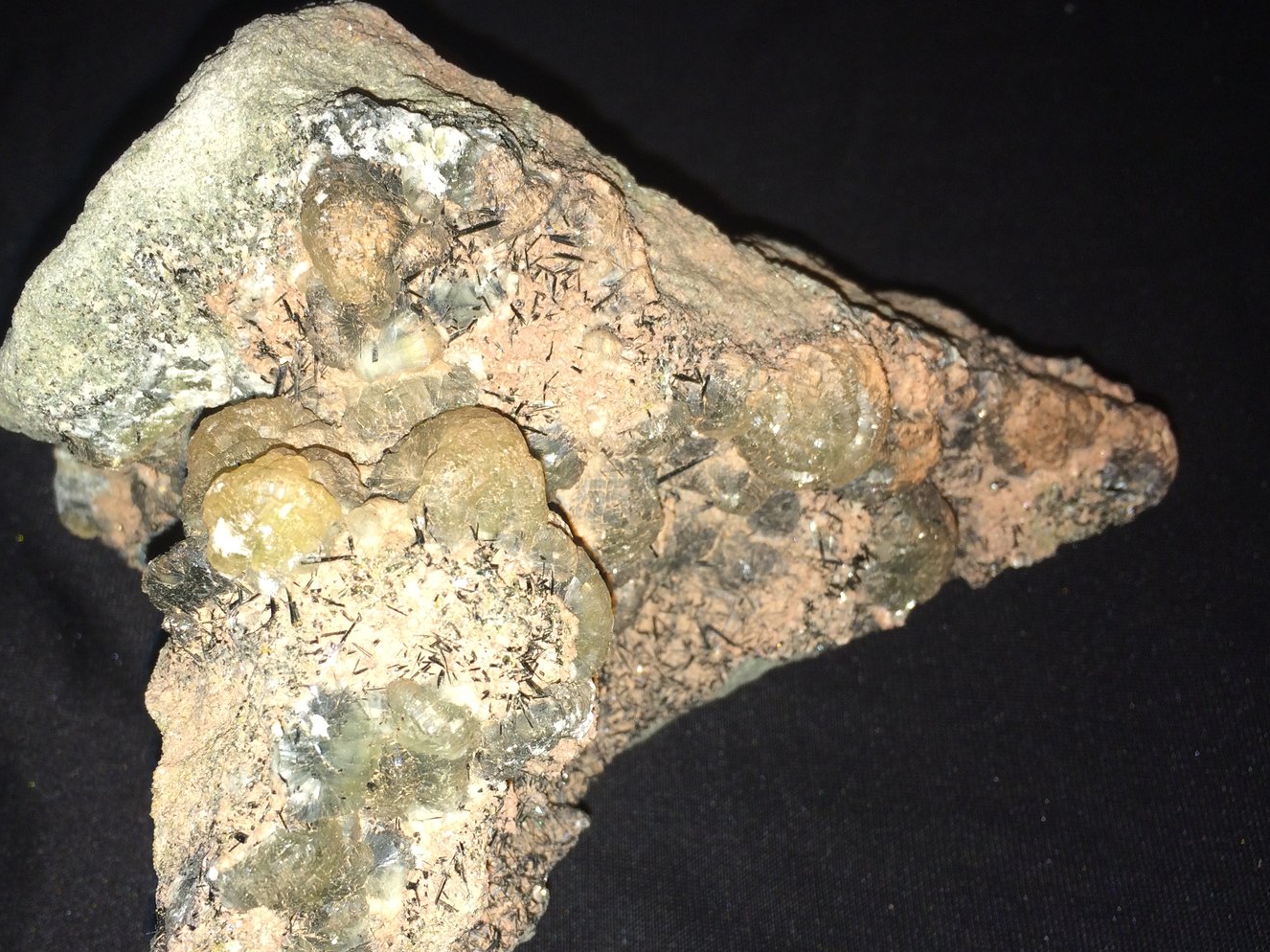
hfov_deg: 52.4
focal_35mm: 35
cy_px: 559
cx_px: 523
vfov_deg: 40.5
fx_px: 1284
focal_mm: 4.15
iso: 32
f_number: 2.2
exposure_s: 1/88
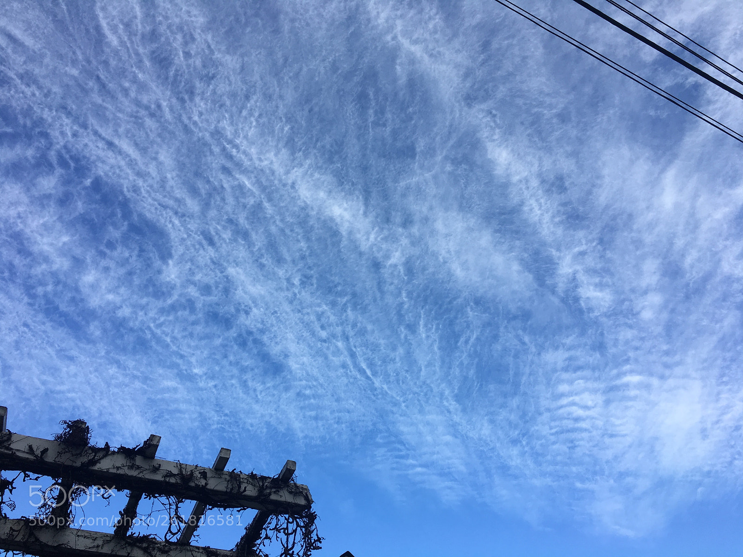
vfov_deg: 48.2
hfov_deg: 61.7
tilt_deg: +51.5
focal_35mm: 29
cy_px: 278
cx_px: 372
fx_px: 622
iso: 25
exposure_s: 1/538
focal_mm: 4.15
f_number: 2.2
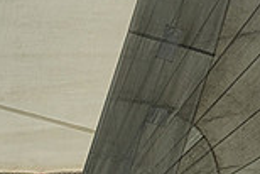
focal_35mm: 923
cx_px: -183
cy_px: 265
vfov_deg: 1.5
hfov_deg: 2.2
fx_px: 6672
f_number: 6.3
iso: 400
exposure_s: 1/3200
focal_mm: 200
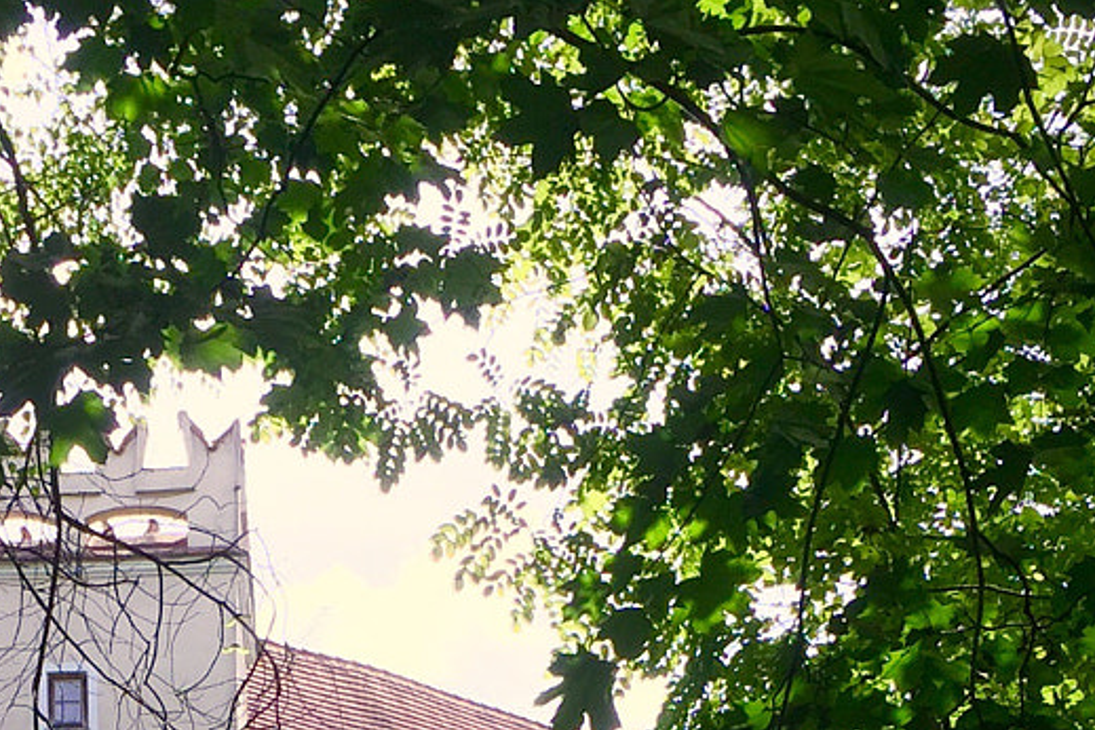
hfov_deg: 21.7
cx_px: 243
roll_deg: +1.3
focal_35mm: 93
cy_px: 1192
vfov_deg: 13.6
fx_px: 2829
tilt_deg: +9.3
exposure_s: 1/599
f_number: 2.2
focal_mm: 4.15
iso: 32
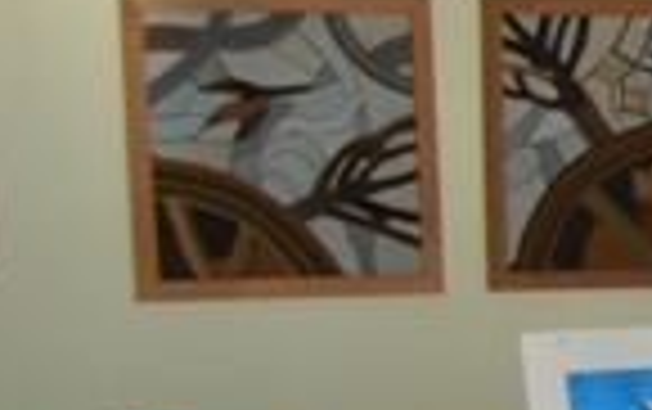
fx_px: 3309
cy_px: 527
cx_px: 1781
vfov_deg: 7.0
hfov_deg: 9.5
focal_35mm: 186
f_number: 5.6
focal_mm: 22
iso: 180
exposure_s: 1/125
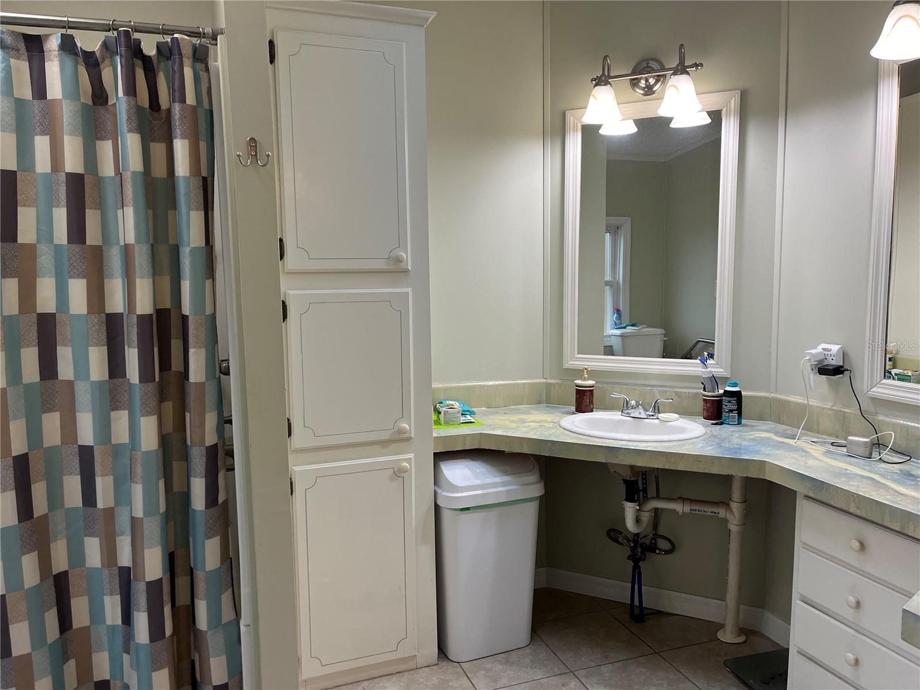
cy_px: 345
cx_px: 460
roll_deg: +0.6
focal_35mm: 26
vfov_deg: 53.1
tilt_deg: -5.7
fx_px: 691
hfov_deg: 67.3
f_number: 1.6
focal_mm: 5.1
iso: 125
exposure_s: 1/120
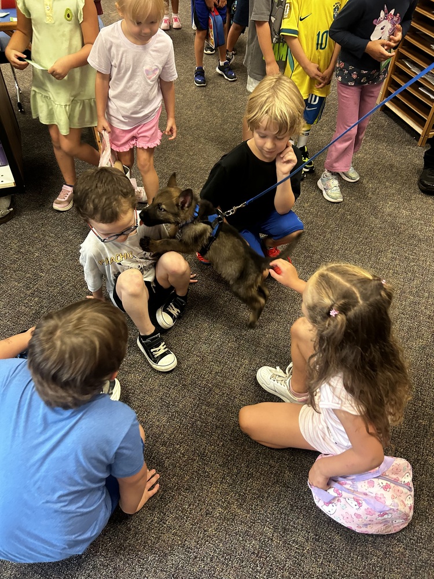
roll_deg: -2.3
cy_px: 290
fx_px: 435
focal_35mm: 26
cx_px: 217
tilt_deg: -44.8
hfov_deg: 53.1
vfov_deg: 67.3
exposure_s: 1/60
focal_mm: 5.7
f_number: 1.5
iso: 320
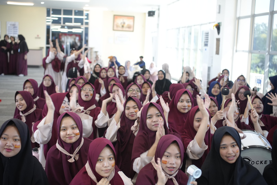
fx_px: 385
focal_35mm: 50
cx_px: 138
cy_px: 92
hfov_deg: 39.6
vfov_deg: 27.0
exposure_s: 1/200
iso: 3200
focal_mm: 50
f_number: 3.2
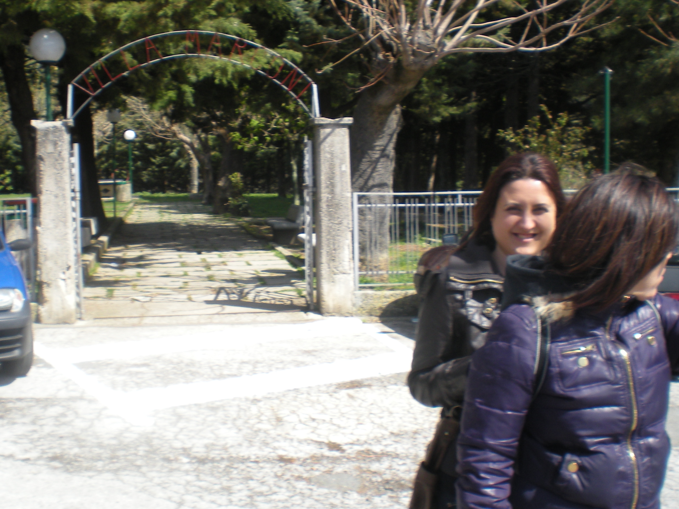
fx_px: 981
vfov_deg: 29.1
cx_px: 298
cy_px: 293
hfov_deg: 38.1
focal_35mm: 50
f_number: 4.6
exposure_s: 1/248
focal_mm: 6.3
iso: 64
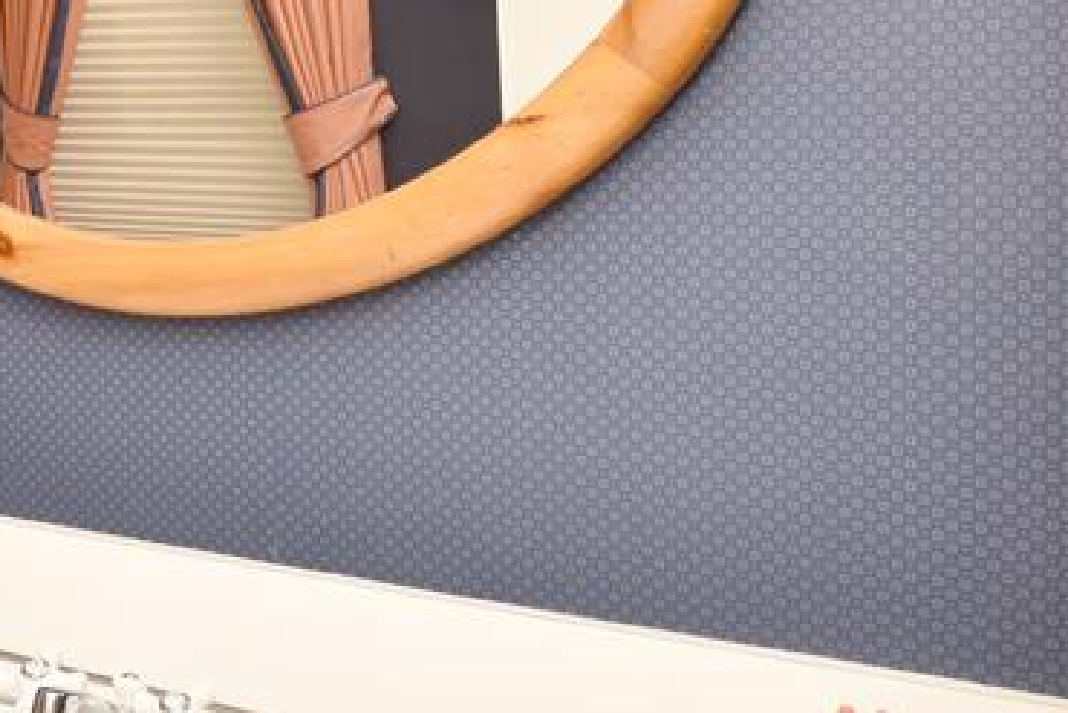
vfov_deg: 28.7
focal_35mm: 47
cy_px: 316
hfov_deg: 34.1
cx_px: -199
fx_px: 1395
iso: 1250
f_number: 11
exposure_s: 1/60
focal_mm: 17
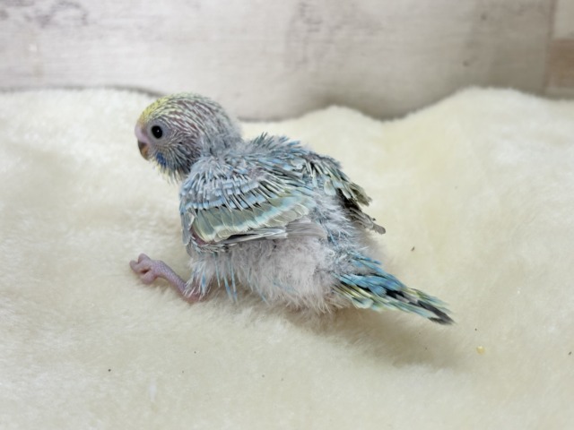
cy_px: 215
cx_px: 287
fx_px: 862
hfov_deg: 36.8
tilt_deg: -22.7
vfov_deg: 28.0
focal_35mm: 52
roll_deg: -0.6
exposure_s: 1/50
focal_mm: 5.96
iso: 40
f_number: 1.6
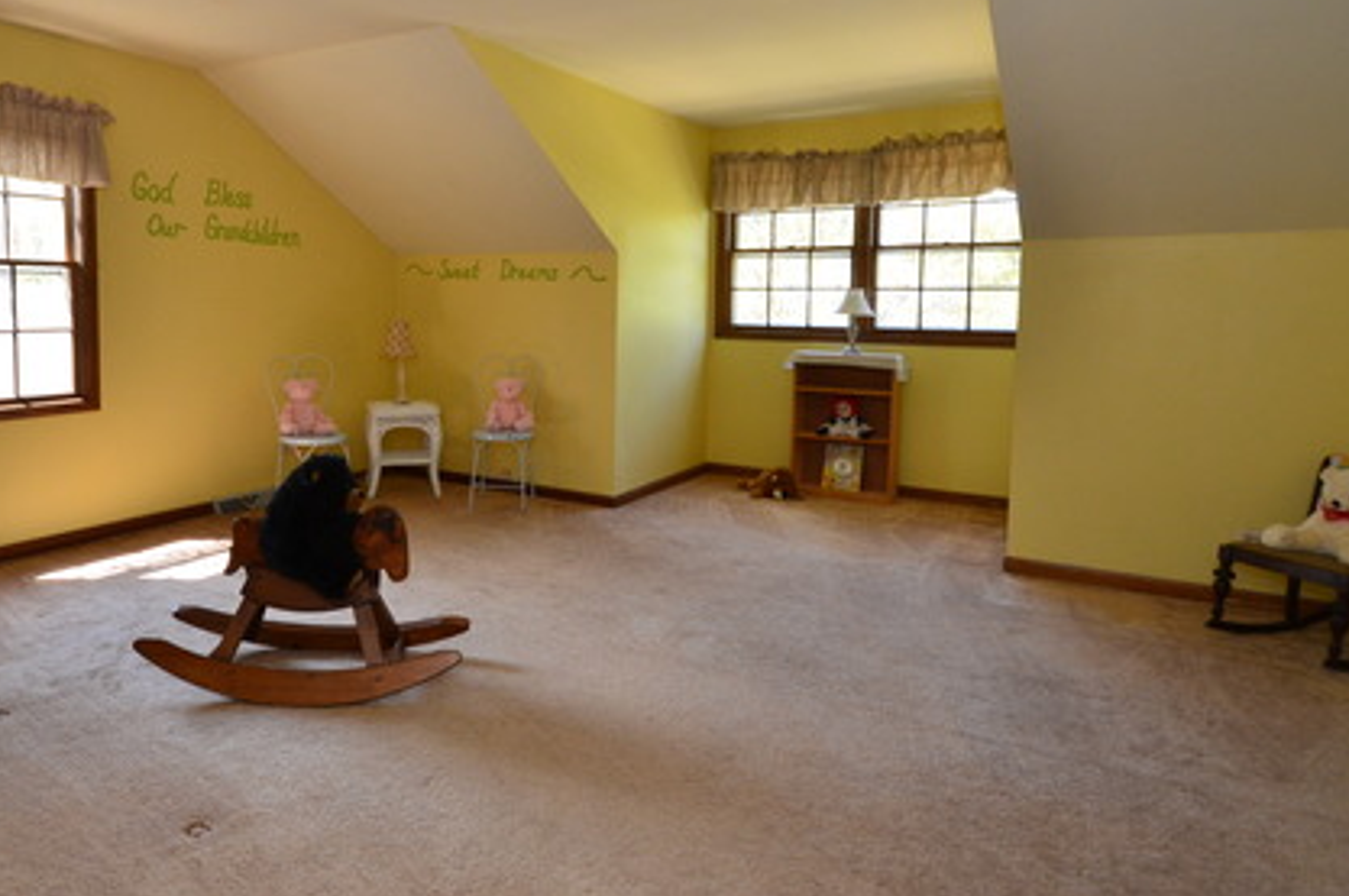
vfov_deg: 54.5
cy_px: 349
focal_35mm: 23
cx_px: 531
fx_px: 861
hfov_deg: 75.2
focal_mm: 10
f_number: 8
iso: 800
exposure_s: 1/60
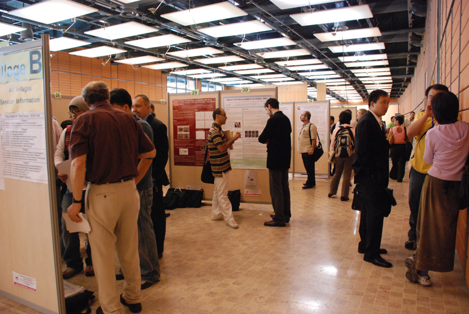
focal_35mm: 27
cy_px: 157
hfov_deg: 67.3
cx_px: 234
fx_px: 352
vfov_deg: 48.1
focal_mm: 18
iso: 1600
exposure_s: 1/20
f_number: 3.5
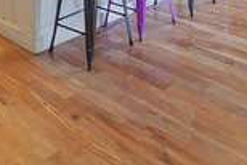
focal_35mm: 54
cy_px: -132
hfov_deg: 36.3
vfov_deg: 19.1
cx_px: 172
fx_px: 371
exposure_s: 4
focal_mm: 13
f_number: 8
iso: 100
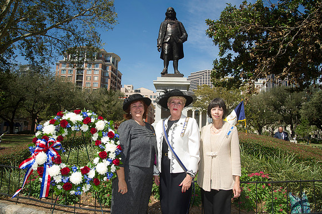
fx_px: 250
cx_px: 161
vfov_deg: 46.4
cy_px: 107
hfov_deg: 65.5
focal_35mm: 28
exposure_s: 1/250
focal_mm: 28
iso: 200
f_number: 9
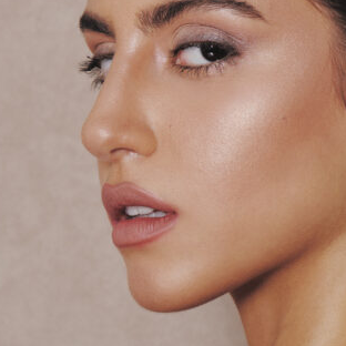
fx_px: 3313
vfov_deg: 6.0
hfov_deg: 6.0
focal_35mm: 293
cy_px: 322
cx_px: 274
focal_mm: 105
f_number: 13
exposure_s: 1/160
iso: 64
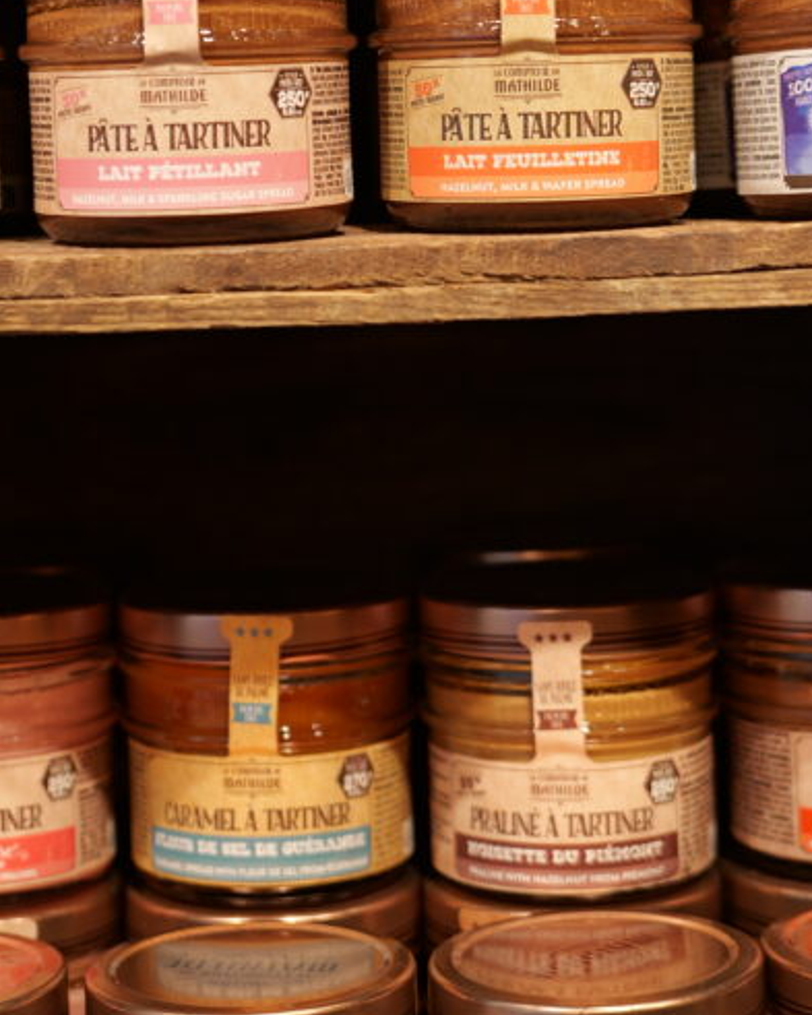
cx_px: 329
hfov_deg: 17.5
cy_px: 240
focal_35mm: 88
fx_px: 2643
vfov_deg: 21.5
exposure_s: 1/80
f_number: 2.8
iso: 100
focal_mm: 40
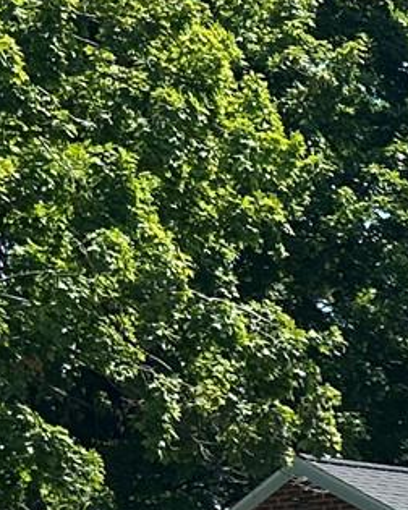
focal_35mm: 165
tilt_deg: +0.1
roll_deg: +1.5
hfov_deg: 8.3
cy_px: 683
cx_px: 1124
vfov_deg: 11.4
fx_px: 2491
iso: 50
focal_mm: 5.7
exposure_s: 1/4831
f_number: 1.5
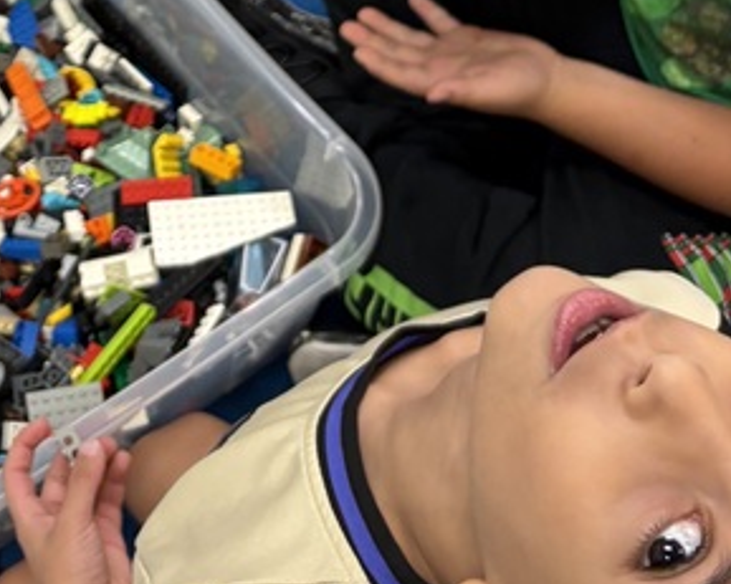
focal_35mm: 90
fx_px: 1946
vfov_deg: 15.2
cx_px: 46
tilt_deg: -41.0
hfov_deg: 20.7
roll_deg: +1.3
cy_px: -412
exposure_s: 1/60
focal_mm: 5.96
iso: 160
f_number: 1.6
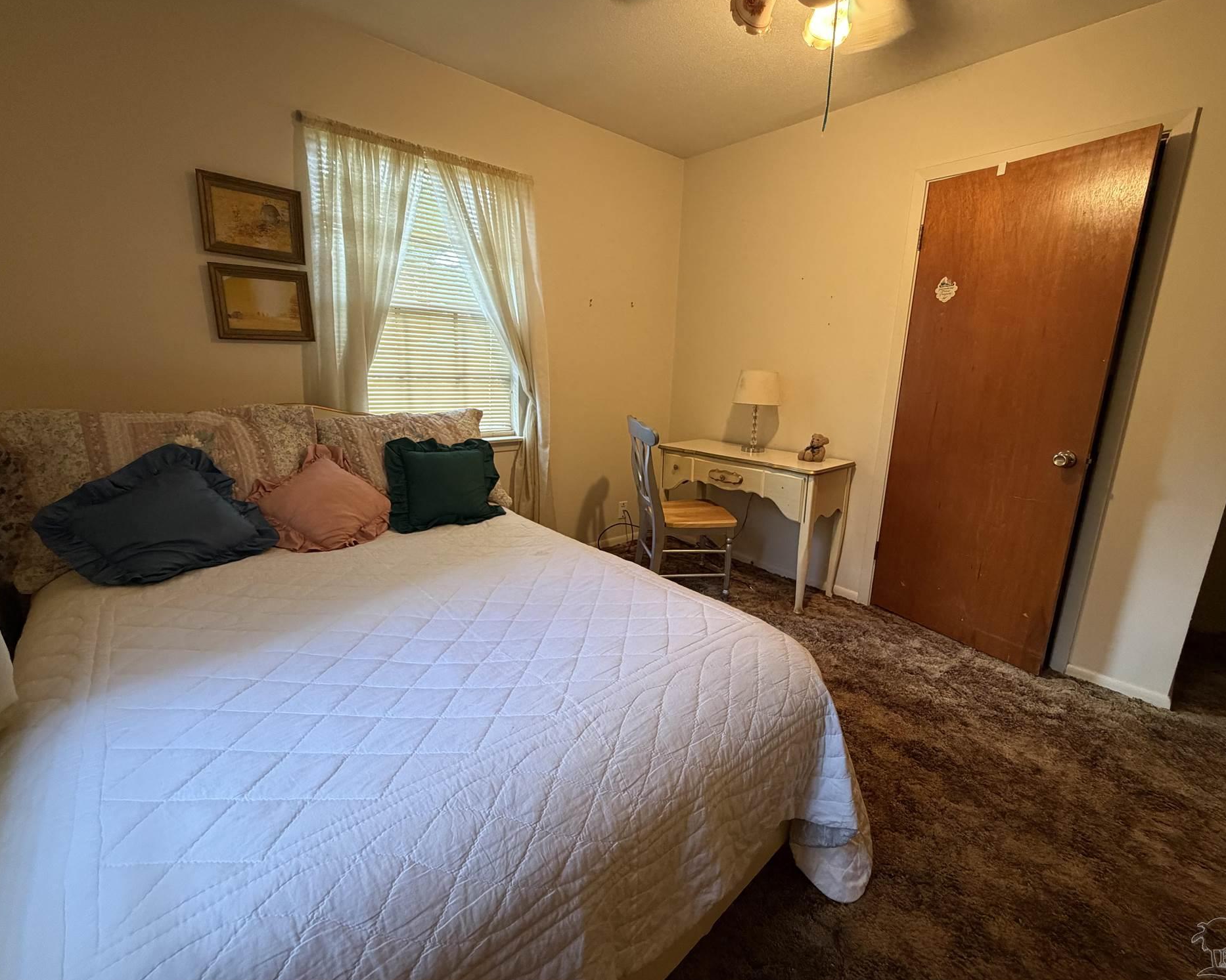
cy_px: 485
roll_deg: -1.3
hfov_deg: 96.7
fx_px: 544
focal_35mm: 15
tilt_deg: -12.5
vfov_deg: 84.0
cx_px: 637
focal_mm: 2.22
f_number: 2.2
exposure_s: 1/60
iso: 320
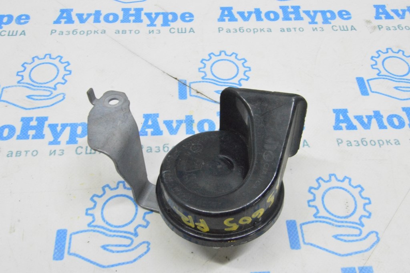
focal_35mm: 36
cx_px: 205
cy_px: 136
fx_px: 410
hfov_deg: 53.2
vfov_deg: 36.8
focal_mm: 24
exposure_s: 1/20
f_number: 20
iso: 6400
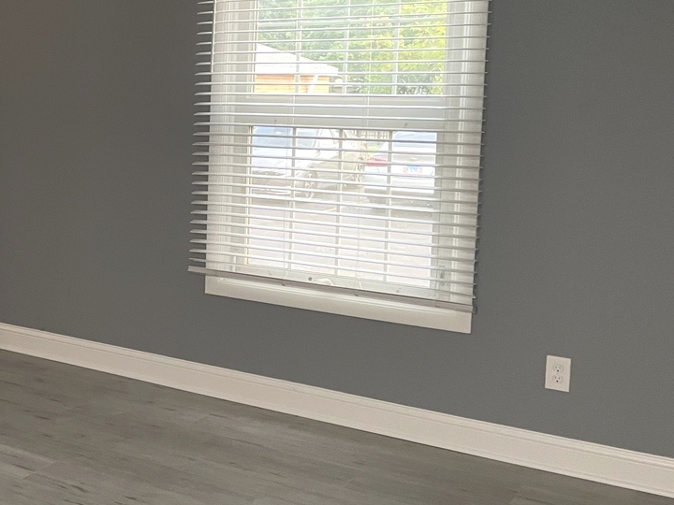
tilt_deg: -3.5
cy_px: 184
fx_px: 1012
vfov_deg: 27.9
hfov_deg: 33.8
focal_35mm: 52
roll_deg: -0.1
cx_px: 11
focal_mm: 4.2
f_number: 1.6
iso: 400
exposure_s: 1/40
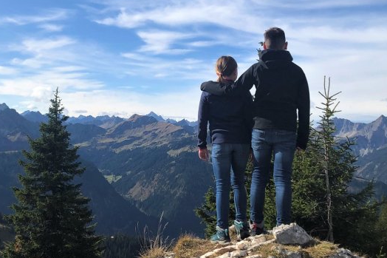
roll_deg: -2.2
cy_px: 91
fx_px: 537
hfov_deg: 39.2
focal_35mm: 50
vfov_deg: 26.9
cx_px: 135
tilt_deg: +5.7
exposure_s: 1/3003
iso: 20
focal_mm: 3.99
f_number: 1.8
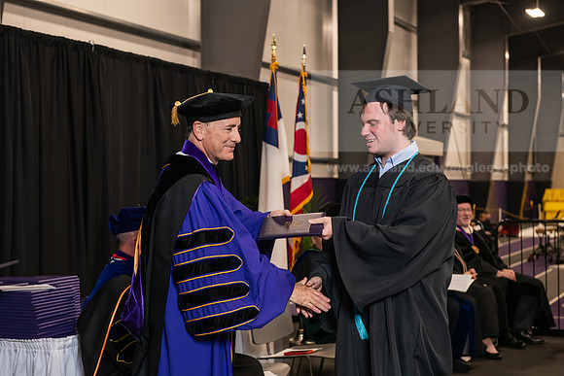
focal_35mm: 62
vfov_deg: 21.9
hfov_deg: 32.4
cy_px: 188
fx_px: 972
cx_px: 282
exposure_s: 1/125
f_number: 5
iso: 1600
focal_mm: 62
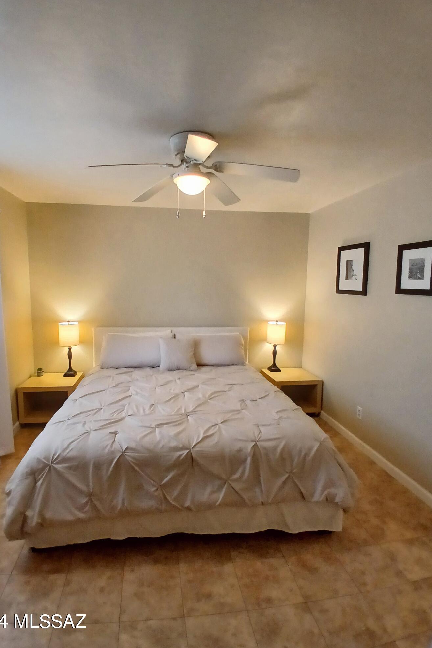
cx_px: 199
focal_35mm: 18
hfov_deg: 67.3
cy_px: 322
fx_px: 324
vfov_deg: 90.0
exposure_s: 1/30
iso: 200
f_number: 2.2
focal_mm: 1.4
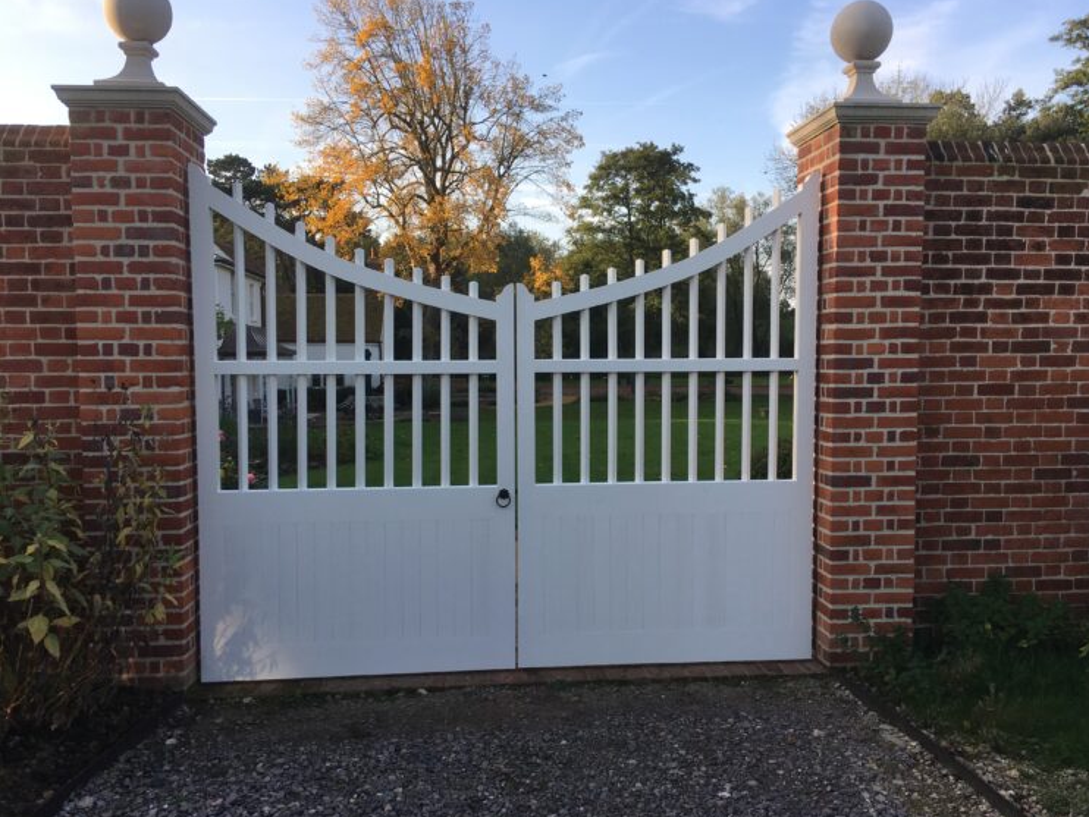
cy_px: 414
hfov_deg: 59.9
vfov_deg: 46.8
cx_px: 562
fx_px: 944
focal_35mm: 30
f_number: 2.2
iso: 25
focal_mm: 4.15
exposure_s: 1/392
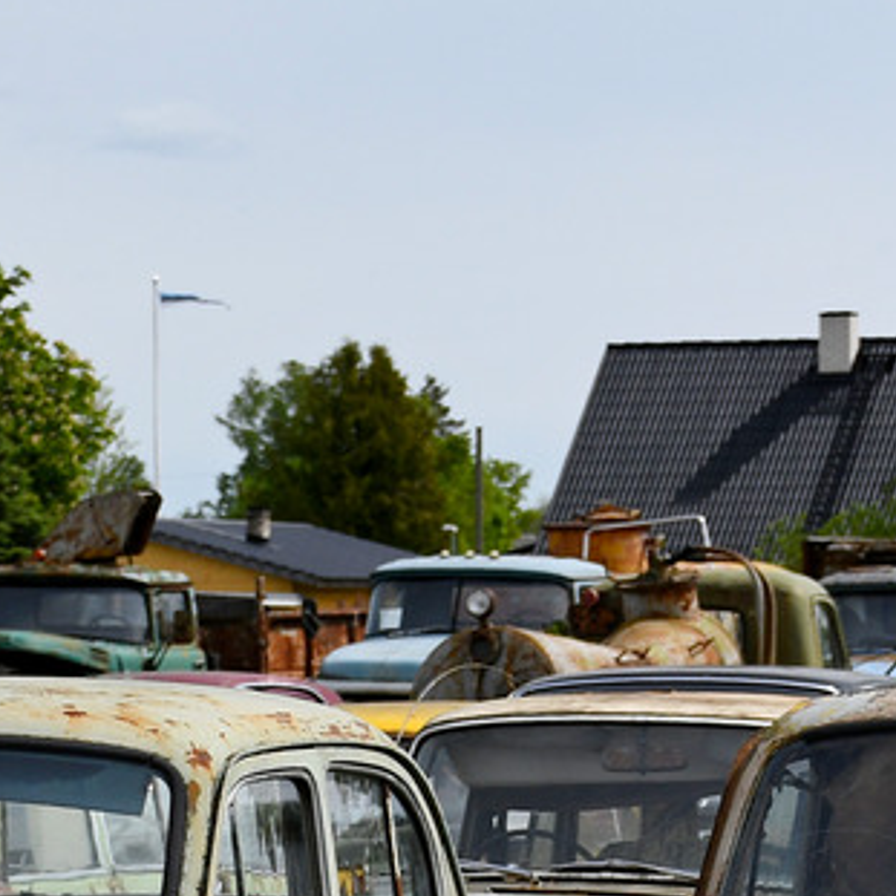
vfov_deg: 7.7
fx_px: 6560
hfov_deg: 7.8
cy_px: 1191
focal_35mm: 224
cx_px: 213
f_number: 6.3
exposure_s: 1/1250
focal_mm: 42
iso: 200
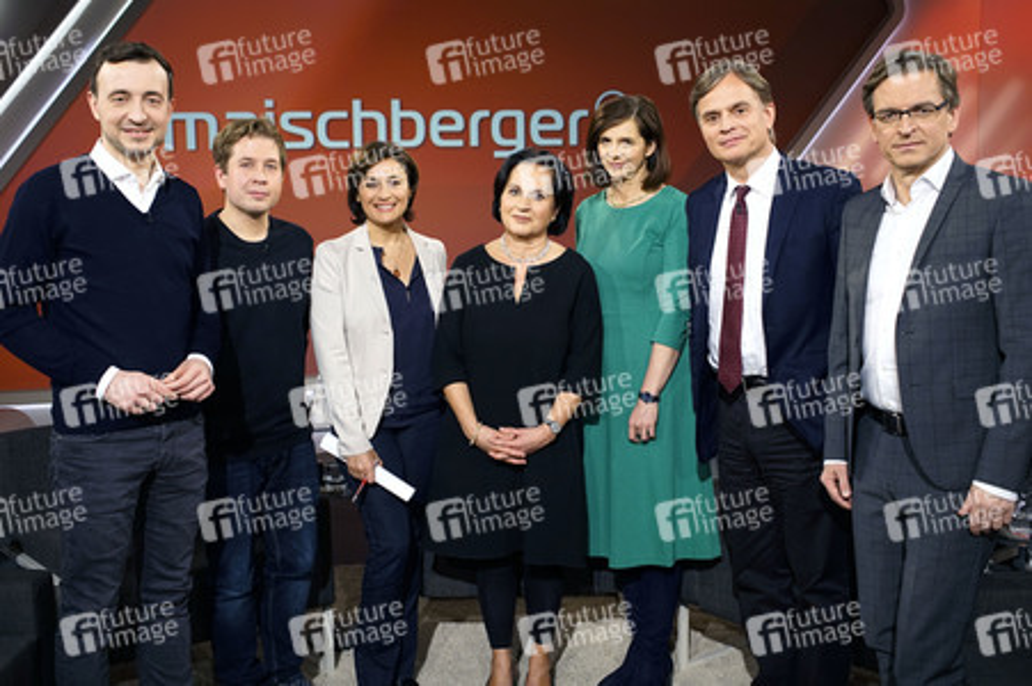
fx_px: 1146
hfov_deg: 48.5
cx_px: 516
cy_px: 343
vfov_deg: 33.4
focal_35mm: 40
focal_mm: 40
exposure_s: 1/160
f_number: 4.5
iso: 1600
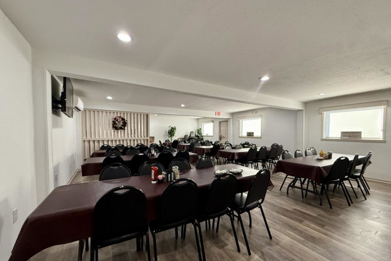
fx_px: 163
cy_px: 138
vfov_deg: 77.3
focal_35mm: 15
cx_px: 201
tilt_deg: -1.5
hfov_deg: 100.4
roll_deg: +0.1
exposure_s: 1/120
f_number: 2.2
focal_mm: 2.22
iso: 320
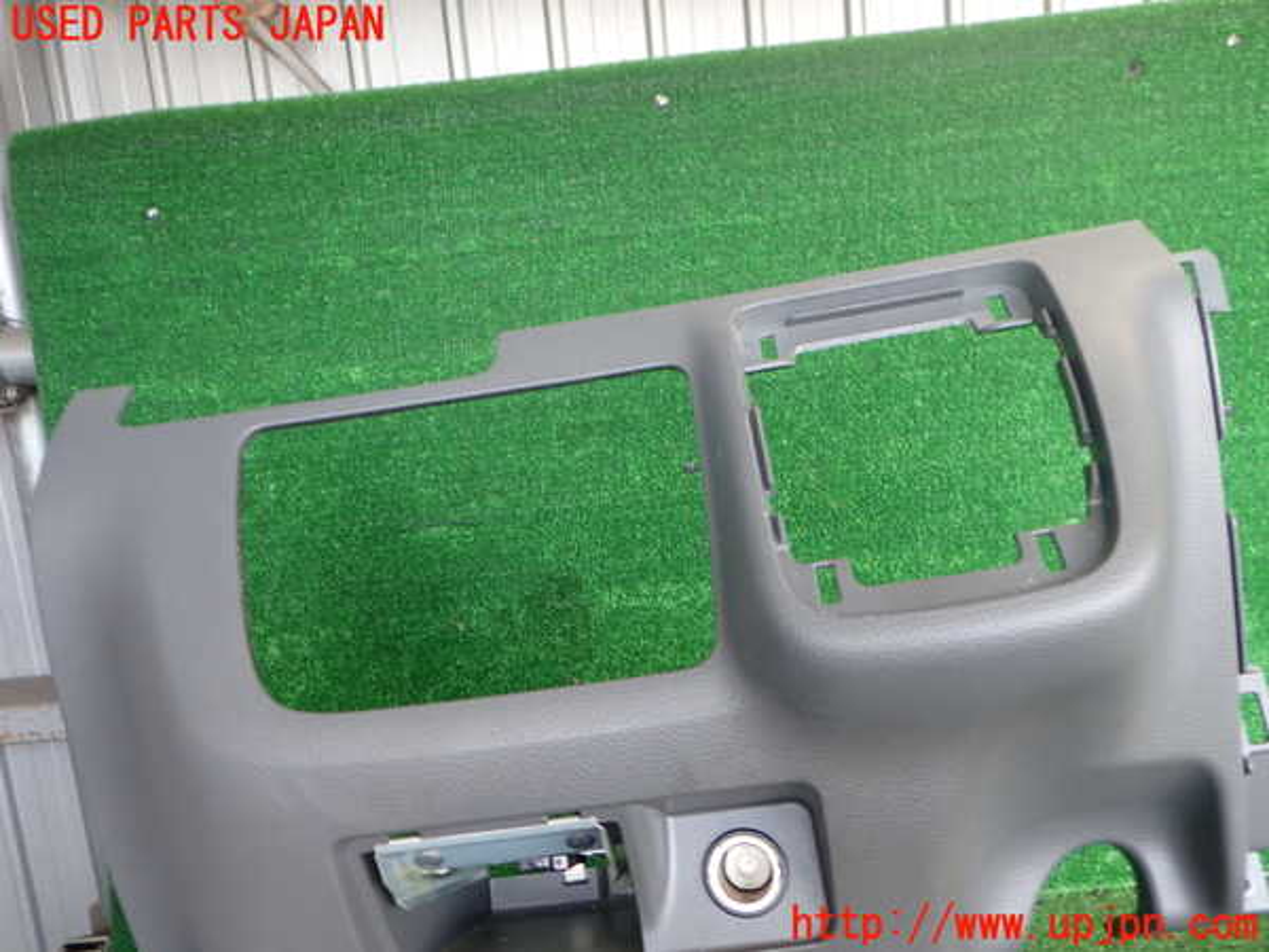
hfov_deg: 60.0
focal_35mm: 30
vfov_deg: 46.8
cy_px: 476
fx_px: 1100
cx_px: 634
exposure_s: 1/125
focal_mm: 5.4
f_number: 2.3
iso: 200
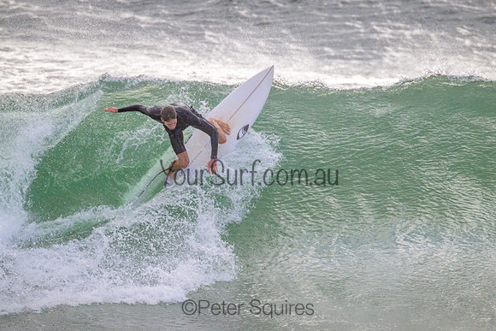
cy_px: 152
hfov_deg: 2.3
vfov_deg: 1.5
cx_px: 283
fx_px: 12569
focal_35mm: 912
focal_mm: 800
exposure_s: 1/2000
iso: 1400
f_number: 11
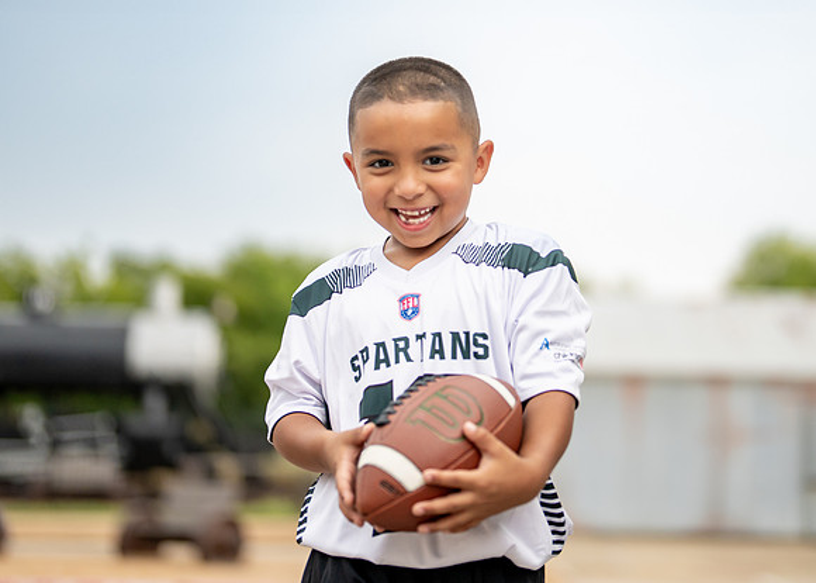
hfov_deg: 24.8
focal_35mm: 80
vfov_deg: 17.8
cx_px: 512
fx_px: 1849
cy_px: 151
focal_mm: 50
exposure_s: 1/1250
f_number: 1.2
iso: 400
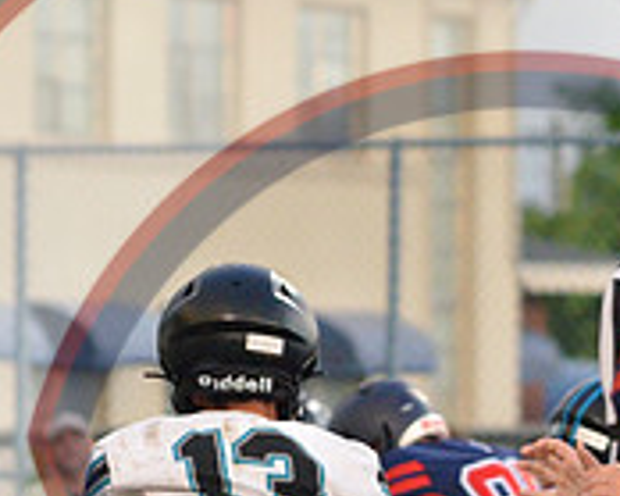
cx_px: 510
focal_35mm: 843
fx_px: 15460
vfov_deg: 1.8
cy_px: 435
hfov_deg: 2.3
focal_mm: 180
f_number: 5
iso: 2800
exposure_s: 1/500
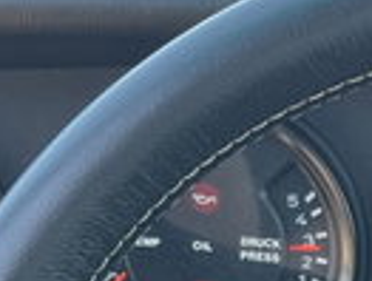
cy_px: 491
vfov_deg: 9.4
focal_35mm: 152
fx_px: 1638
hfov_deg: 12.3
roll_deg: -1.8
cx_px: 559
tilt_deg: -24.6
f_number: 1.6
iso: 64
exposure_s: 1/122
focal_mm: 5.1
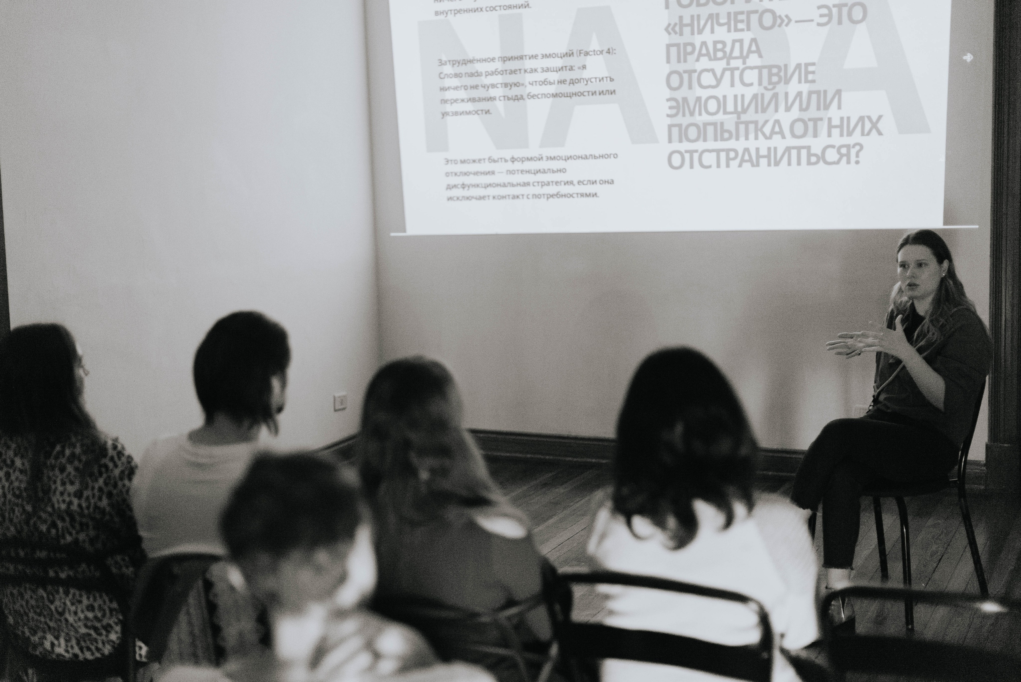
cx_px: 510
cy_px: 341
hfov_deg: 39.6
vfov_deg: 27.0
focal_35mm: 50
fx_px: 1419
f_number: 1.8
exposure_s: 1/100
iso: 3200
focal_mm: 50
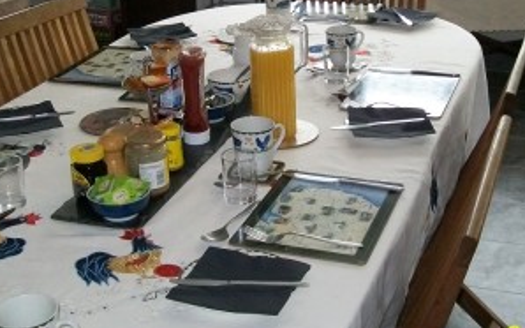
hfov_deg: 33.0
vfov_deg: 20.7
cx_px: 282
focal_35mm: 62
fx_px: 887
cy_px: 72
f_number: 2.7
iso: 160
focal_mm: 6.1
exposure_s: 1/100
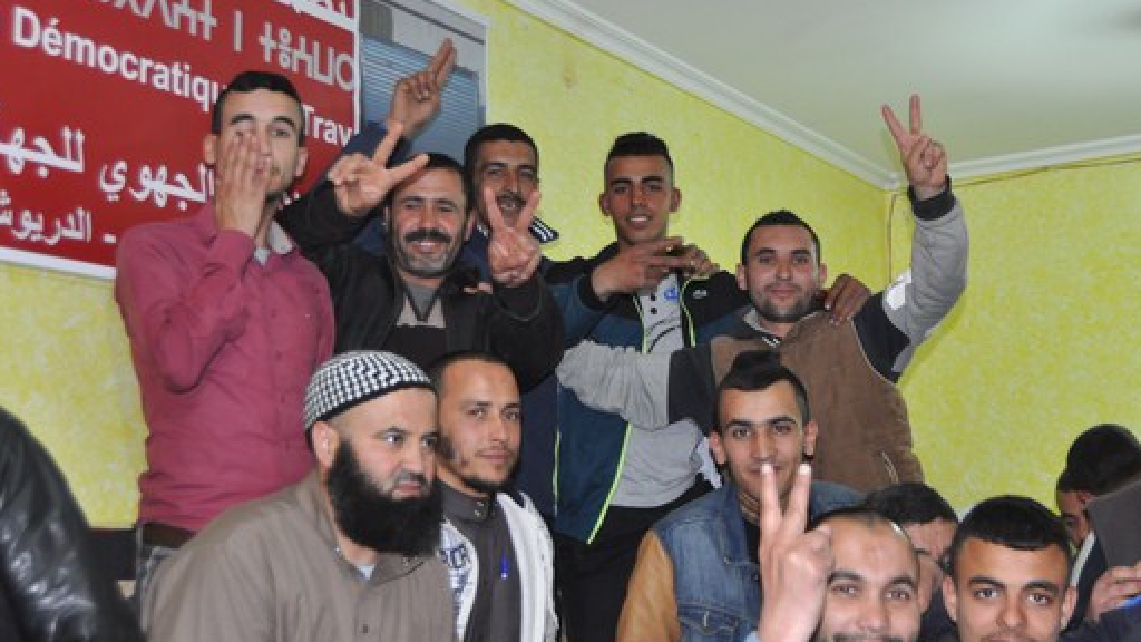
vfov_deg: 23.5
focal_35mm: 51
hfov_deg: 40.4
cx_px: 689
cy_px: 360
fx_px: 1543
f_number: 4
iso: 800
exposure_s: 1/60
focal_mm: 26
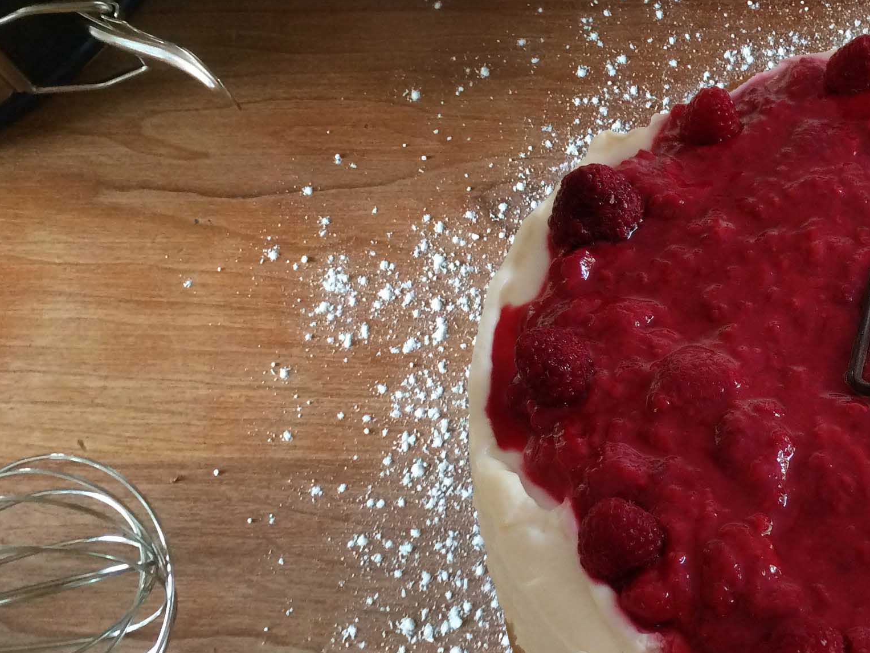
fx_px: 1558
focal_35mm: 62
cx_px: 745
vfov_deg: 23.6
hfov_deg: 30.1
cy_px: 240
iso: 200
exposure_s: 1/33
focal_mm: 4.15
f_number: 2.2
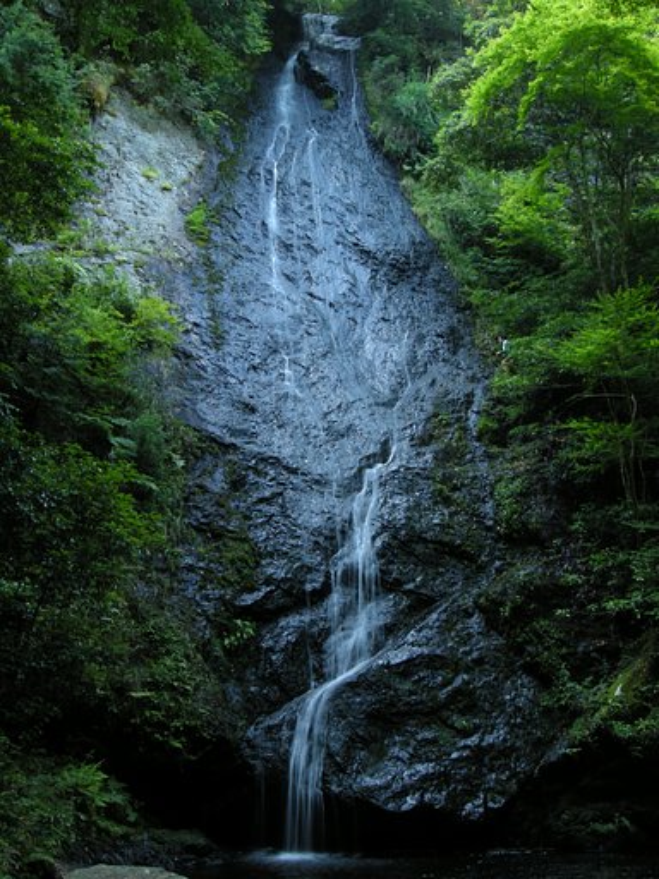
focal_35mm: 35
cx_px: 330
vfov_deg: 52.6
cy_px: 440
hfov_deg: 40.7
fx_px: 888
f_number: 7.6
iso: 64
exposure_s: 1/4
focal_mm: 7.5
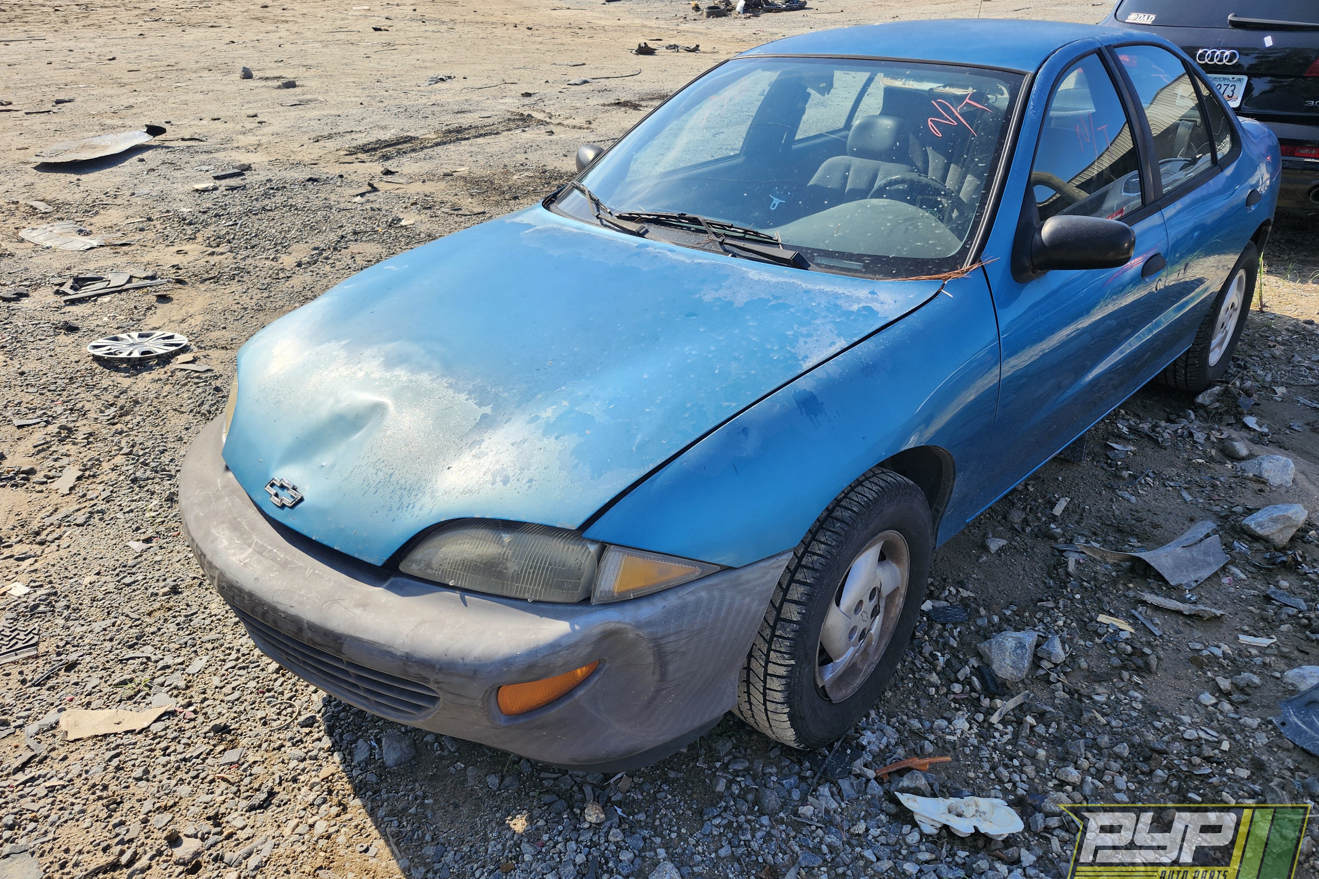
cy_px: 439
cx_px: 661
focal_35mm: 24
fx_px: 879
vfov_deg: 53.1
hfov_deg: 73.7
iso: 25
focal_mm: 5.54
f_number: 1.8
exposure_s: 1/836
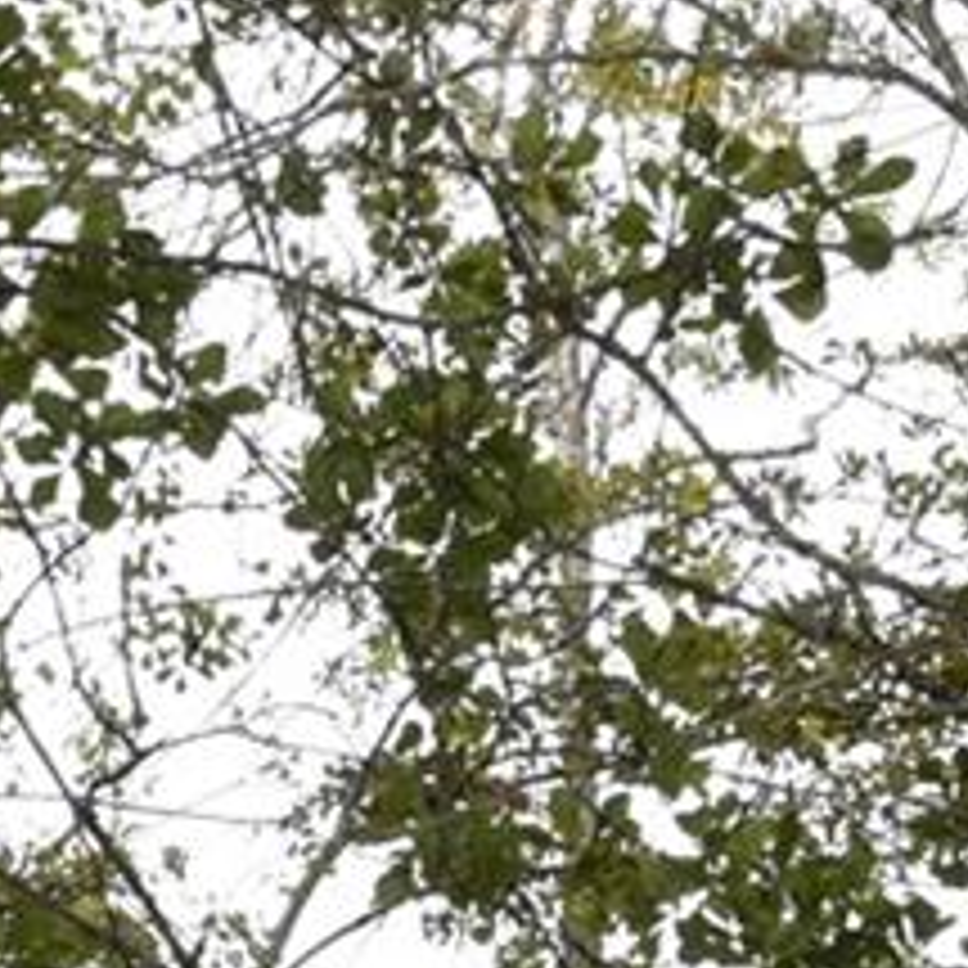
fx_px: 4809
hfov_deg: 11.4
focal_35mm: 152
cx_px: -14
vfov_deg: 10.1
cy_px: 2303
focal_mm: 24
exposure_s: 1/200
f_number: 10
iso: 1250
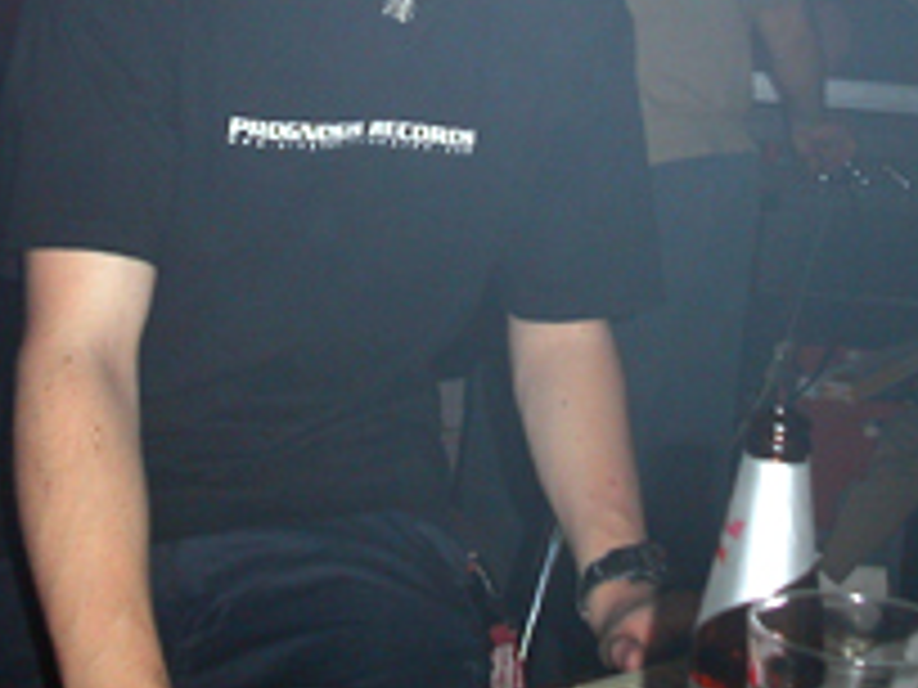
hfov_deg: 26.0
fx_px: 1989
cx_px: 506
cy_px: 13
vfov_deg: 19.1
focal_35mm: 75
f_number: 2.8
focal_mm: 7.8
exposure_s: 1/30
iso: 100
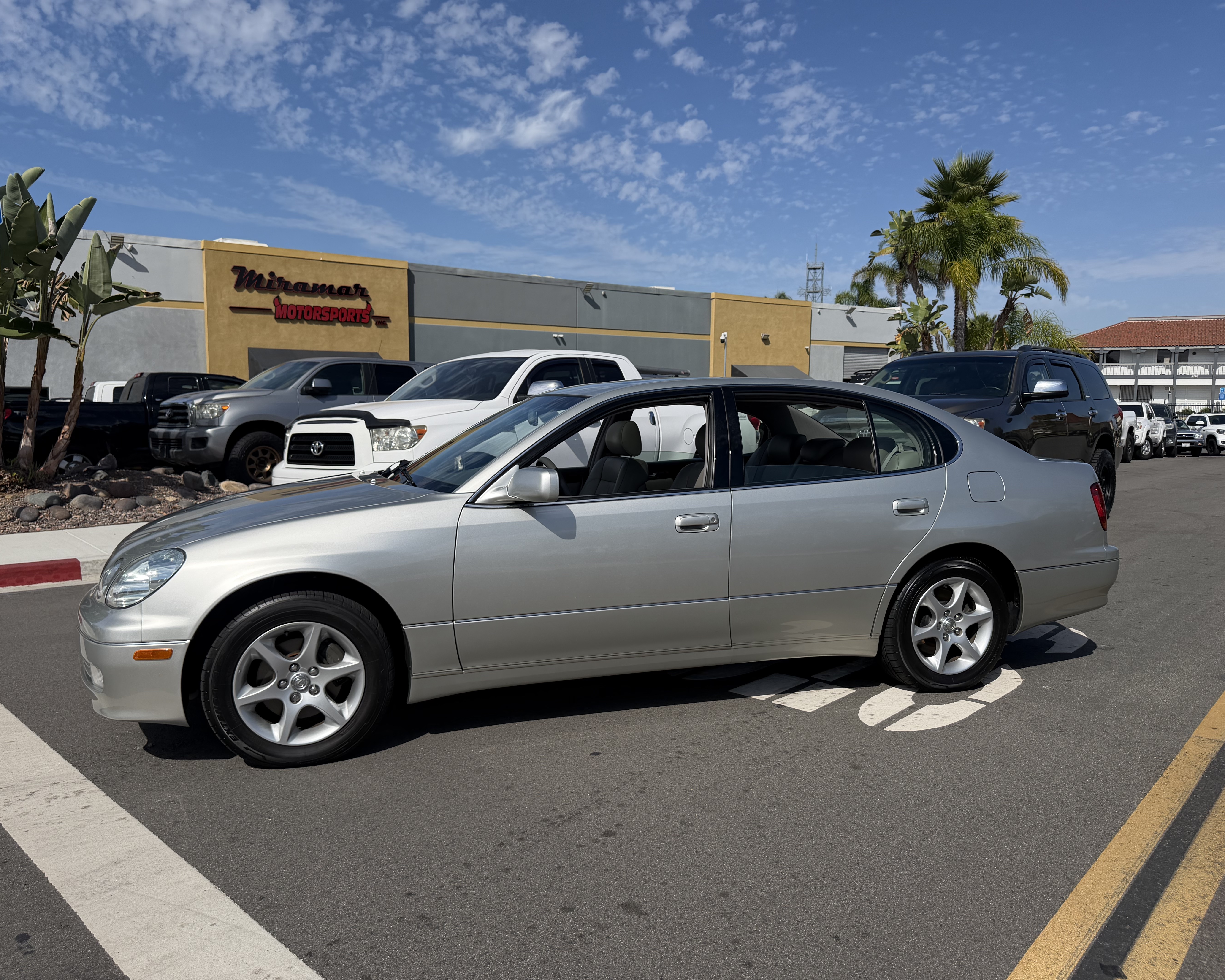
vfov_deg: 56.8
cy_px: 490
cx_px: 586
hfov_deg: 68.1
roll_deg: +0.0
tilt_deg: -6.1
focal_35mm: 25
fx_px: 906
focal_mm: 6.76
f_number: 1.78
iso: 100
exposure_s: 1/9091
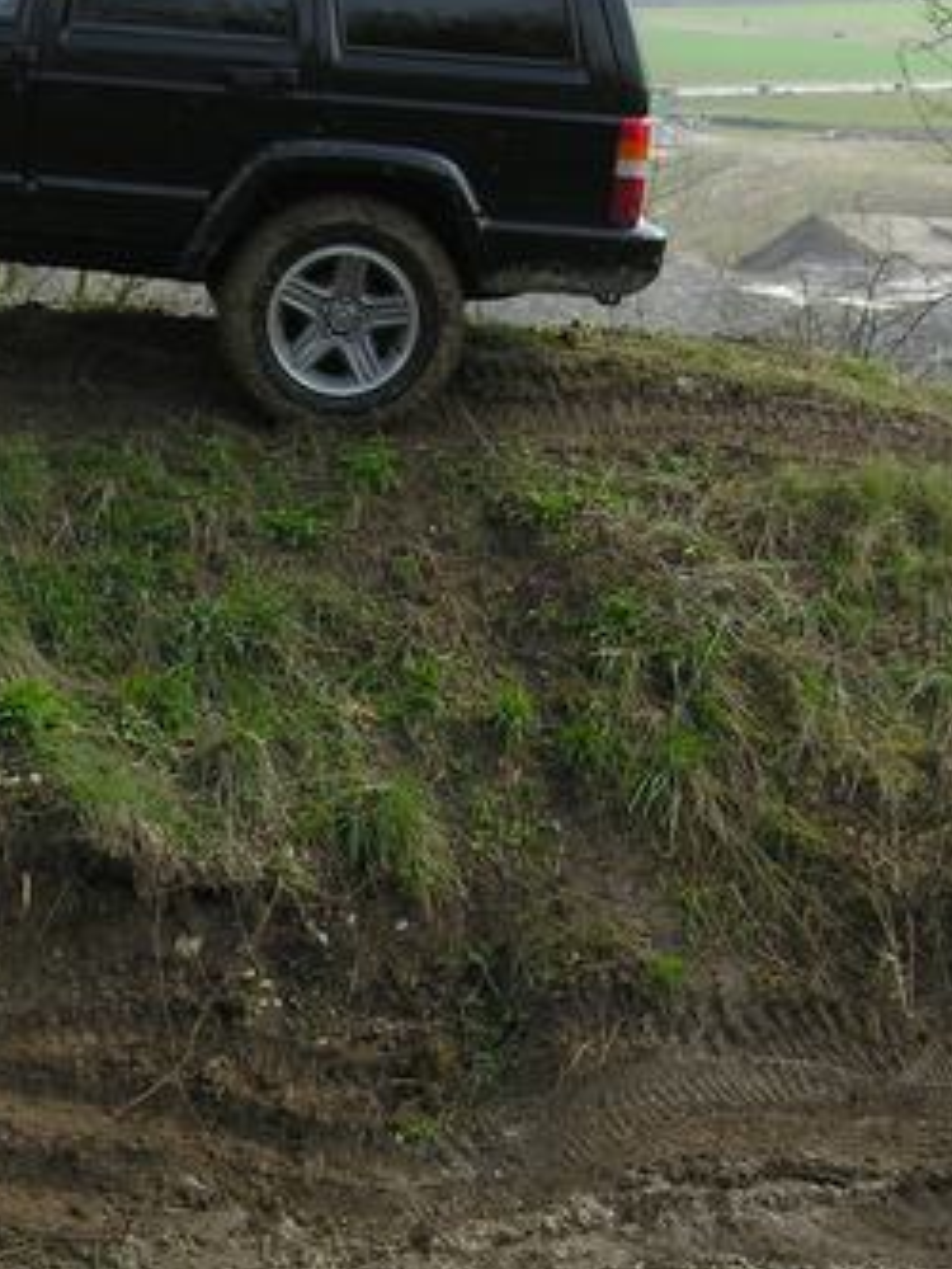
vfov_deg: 15.6
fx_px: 4617
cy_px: 583
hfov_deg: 11.6
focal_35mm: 126
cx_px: -76
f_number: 5.3
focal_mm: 14.2
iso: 50
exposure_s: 1/167
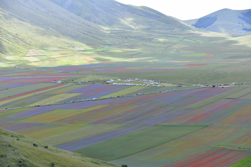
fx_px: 544
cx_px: 126
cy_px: 84
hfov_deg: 26.0
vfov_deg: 17.5
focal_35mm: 78
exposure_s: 1/640
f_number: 3.5
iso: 100
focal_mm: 52
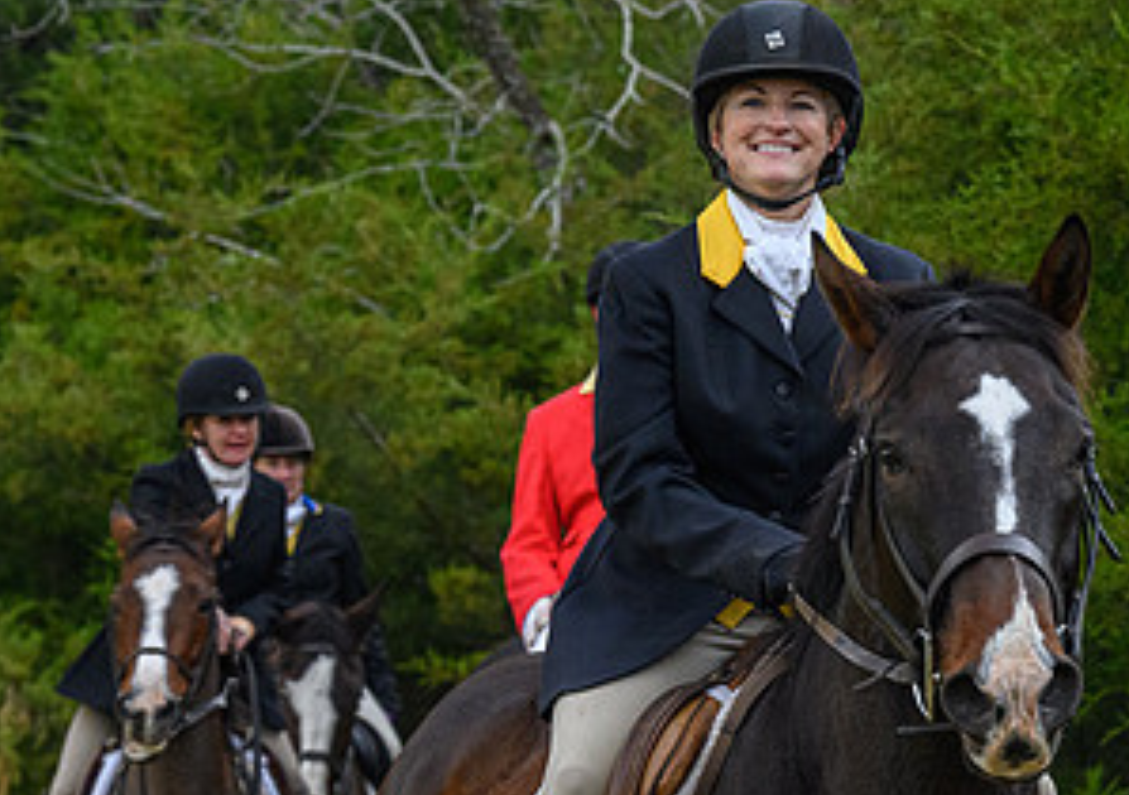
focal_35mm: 195
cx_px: 1044
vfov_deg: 7.3
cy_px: 562
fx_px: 6224
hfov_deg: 10.3
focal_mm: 82
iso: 2000
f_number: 5.6
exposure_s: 1/200
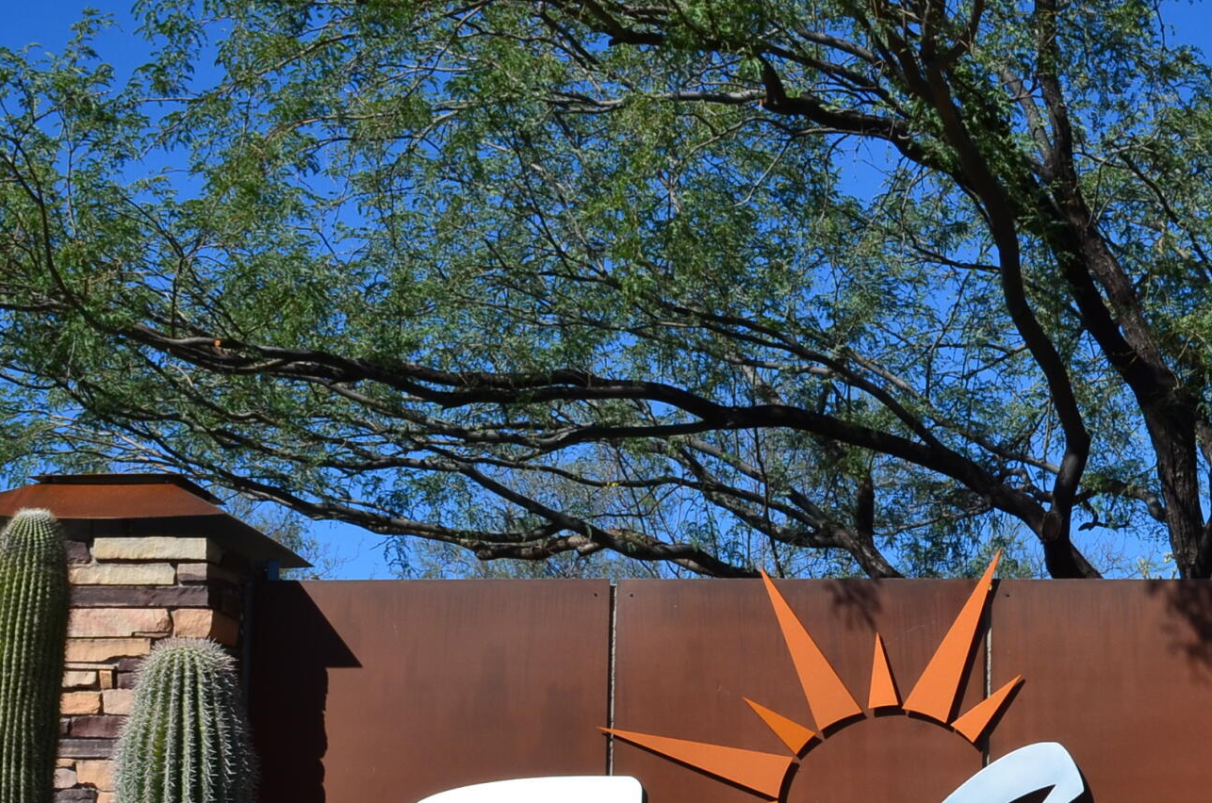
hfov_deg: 23.9
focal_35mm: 84
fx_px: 2822
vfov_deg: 15.7
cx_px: 929
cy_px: 883
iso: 200
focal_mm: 24
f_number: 11
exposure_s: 1/400
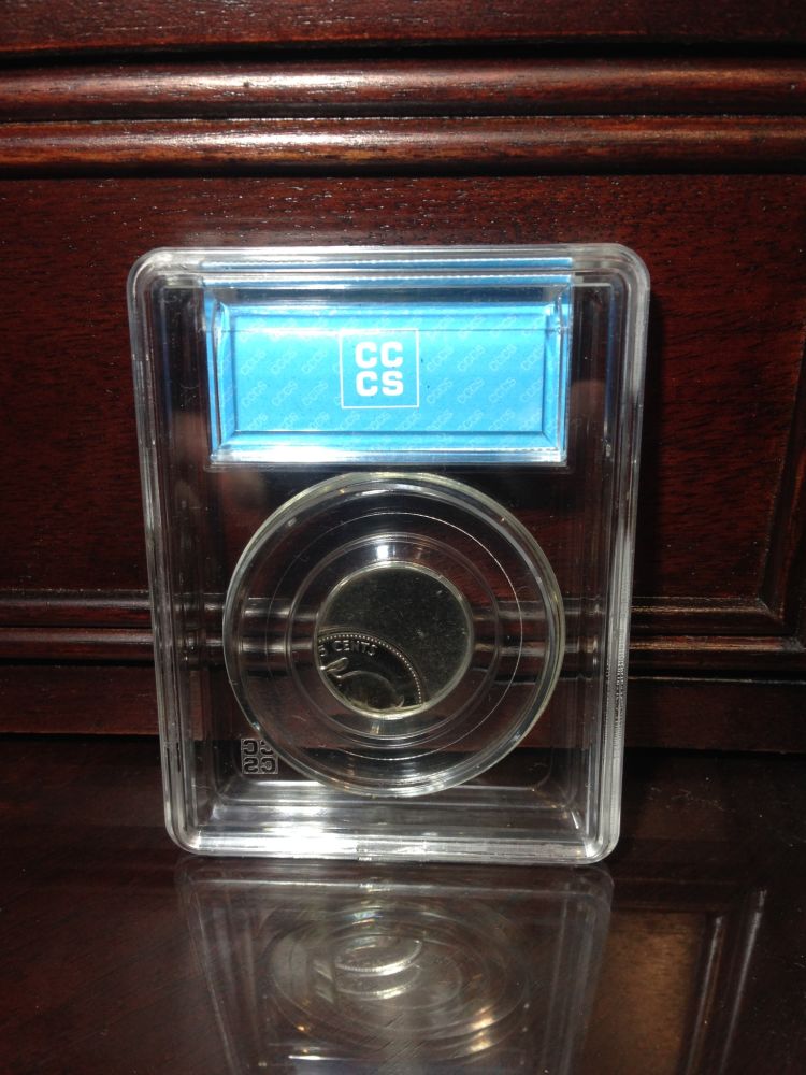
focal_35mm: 33
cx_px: 403
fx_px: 1024
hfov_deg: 42.9
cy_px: 538
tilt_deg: -25.9
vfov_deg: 55.4
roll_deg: -0.3
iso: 50
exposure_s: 1/60
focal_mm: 4.12
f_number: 2.4
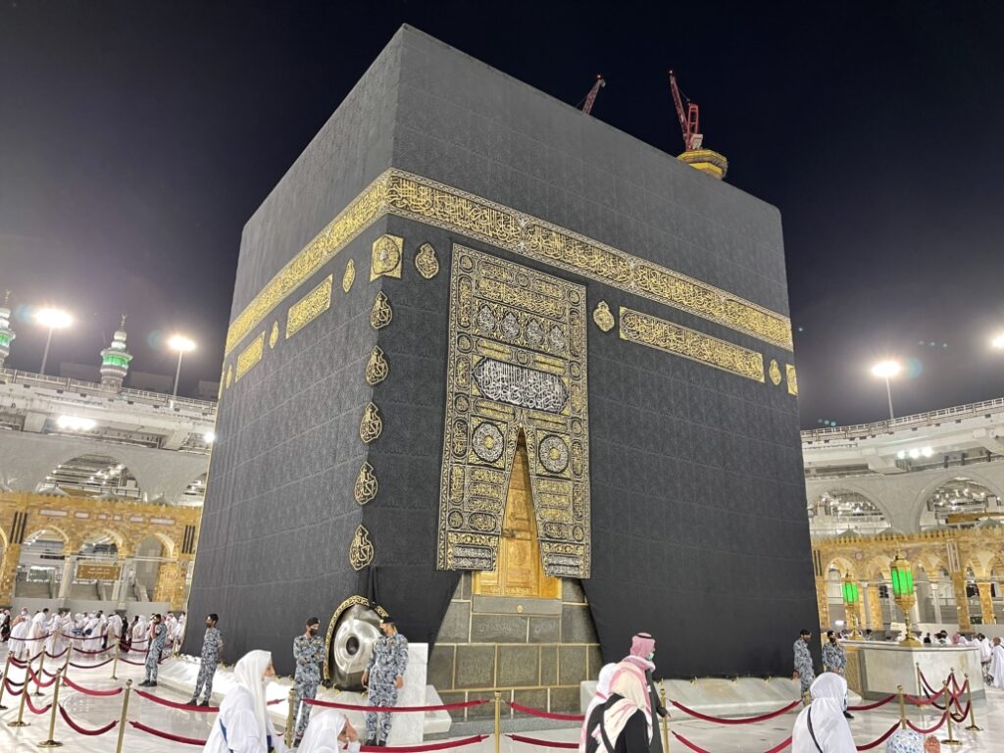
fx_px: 754
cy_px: 376
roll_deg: -2.0
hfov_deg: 67.3
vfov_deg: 53.1
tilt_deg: +16.9
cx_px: 502
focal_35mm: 26
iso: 200
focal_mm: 5.1
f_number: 1.6
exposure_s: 1/60
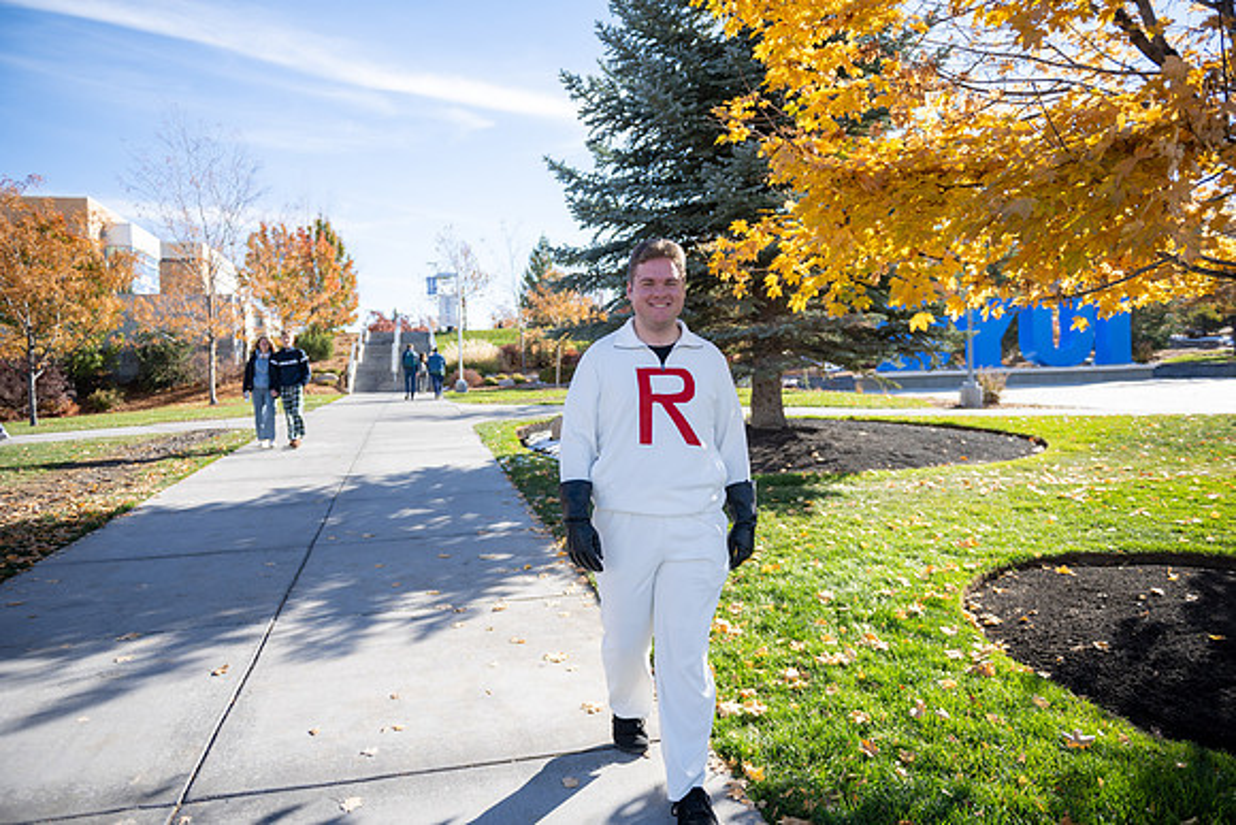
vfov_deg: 53.2
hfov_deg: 73.7
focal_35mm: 24
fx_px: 824
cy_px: 412
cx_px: 618
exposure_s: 1/800
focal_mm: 24
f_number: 2.8
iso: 100
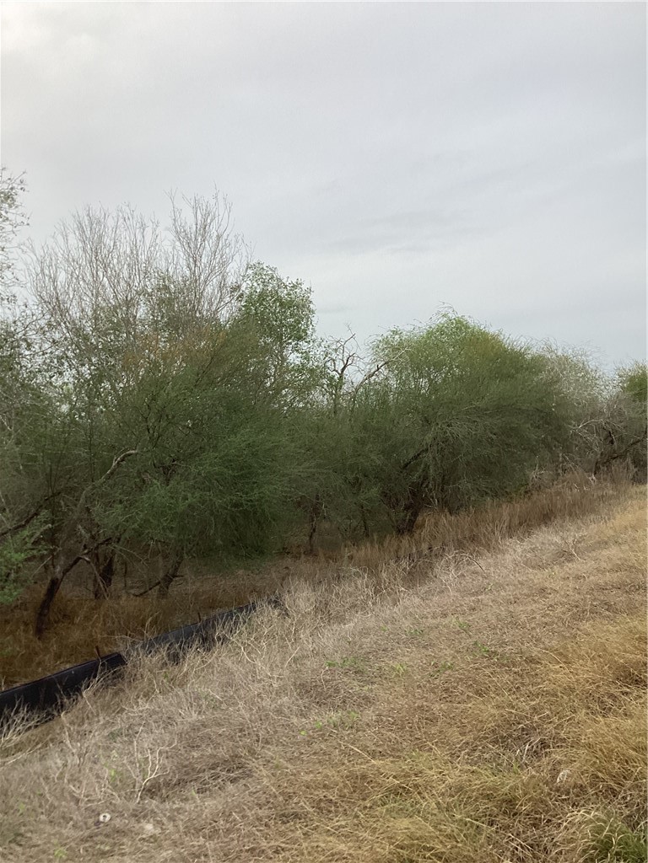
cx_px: 324
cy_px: 432
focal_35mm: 31
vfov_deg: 58.4
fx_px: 774
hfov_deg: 45.4
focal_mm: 3.3
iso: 32
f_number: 2.4
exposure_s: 1/120
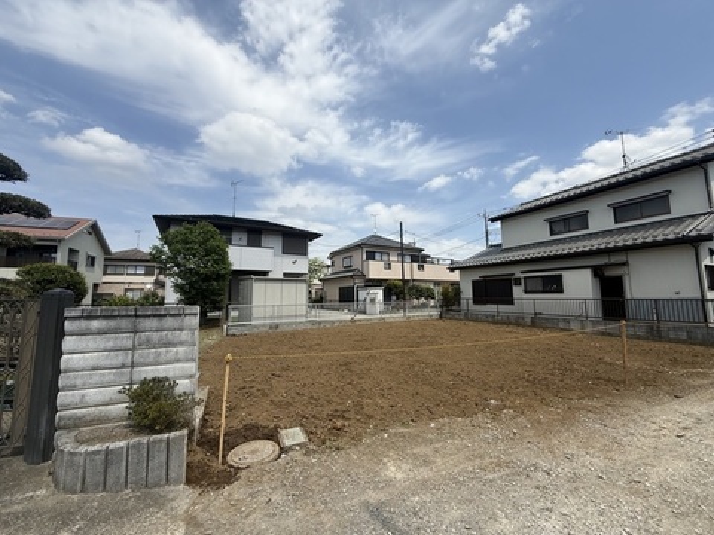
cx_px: 357
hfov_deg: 102.1
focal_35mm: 14
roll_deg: -0.3
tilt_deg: +7.7
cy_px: 268
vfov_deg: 85.7
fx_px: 289
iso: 50
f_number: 2.2
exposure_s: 1/2717
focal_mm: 2.22
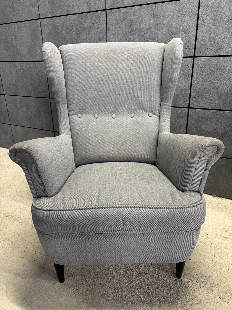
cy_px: 155
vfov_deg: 67.3
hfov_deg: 53.1
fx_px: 232
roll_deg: +1.5
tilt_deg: -21.7
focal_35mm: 26
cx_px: 116
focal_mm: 5.96
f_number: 1.6
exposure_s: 1/60
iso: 160
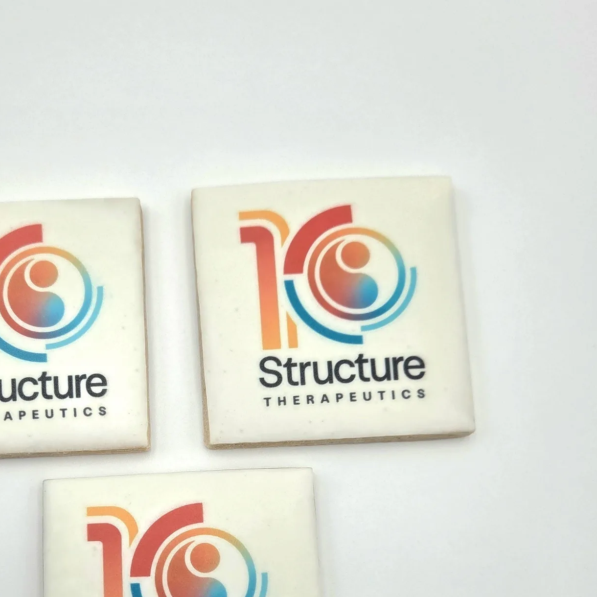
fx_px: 780
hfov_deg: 40.9
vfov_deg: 39.9
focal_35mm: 40
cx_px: 163
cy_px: 491
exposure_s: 1/1250
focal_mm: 5.4
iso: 80
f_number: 1.8
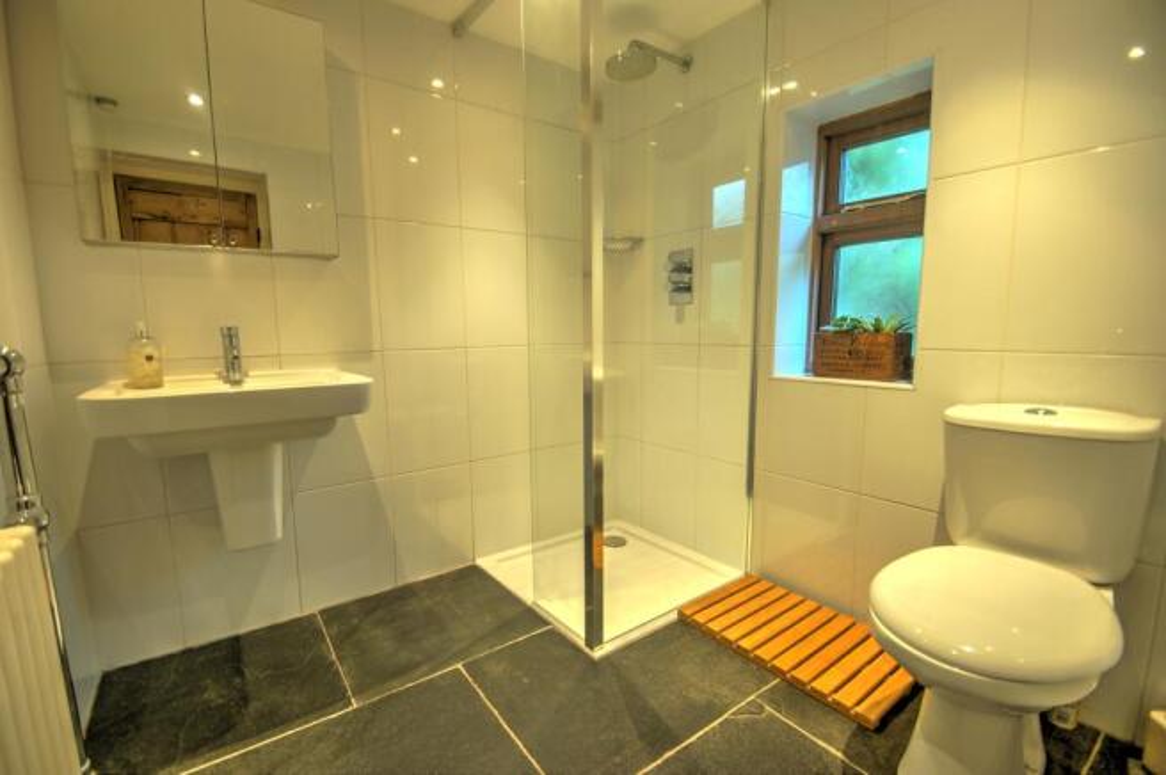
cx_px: 583
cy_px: 388
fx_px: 485
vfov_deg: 77.2
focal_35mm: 15
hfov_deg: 100.4
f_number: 3.5
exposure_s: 1/13
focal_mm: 10
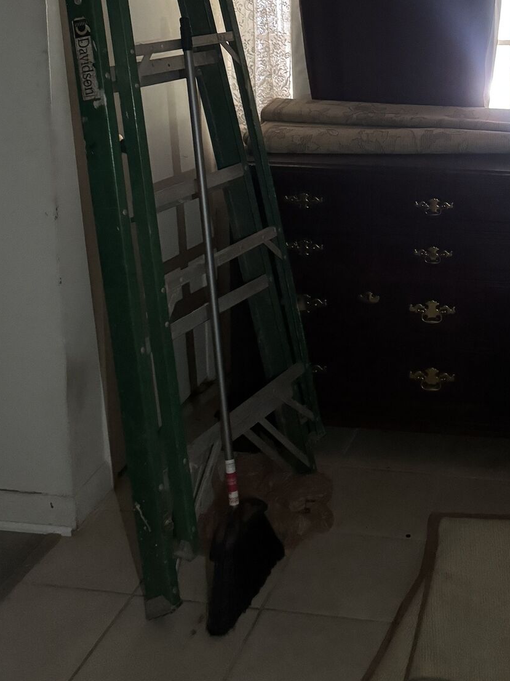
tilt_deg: -6.9
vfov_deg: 35.7
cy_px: 57
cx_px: 489
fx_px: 983
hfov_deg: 27.7
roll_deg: +0.4
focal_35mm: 50
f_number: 1.78
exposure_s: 1/30
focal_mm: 6.76
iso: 1000
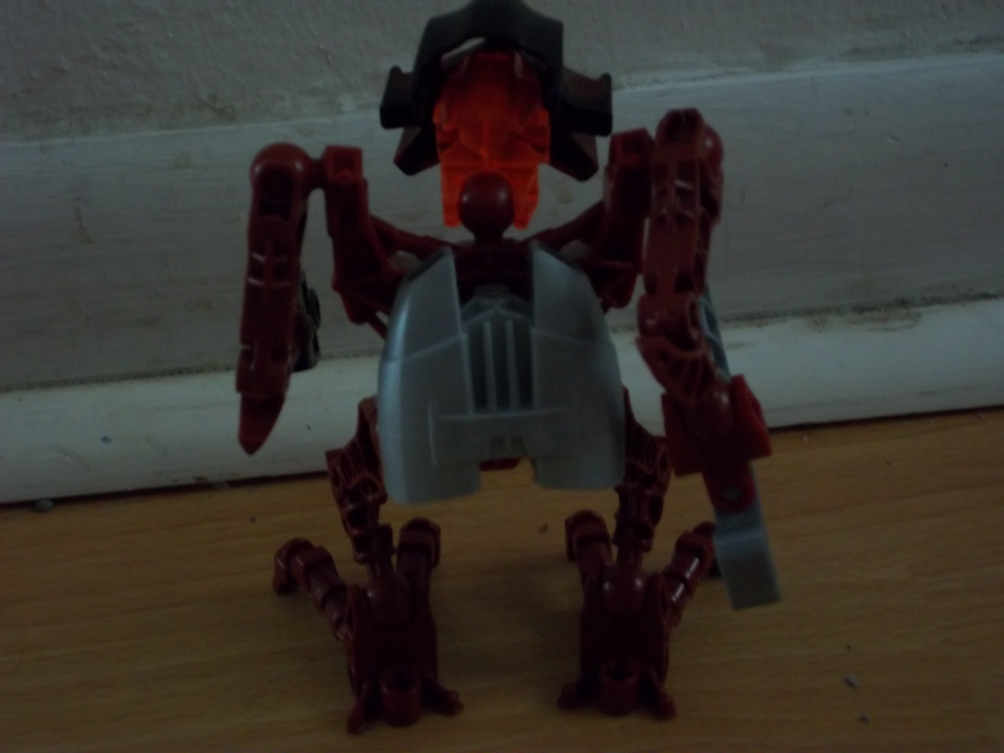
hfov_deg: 27.8
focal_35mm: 70
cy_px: 376
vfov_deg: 21.0
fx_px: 2030
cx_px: 502
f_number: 4.4
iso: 320
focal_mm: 12.5
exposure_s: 1/8
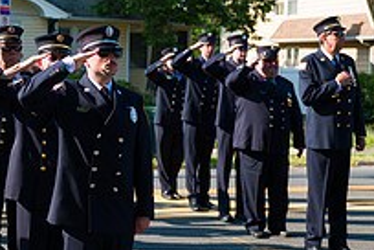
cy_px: 114
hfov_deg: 23.1
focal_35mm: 88
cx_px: 148
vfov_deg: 15.5
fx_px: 914
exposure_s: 1/2000
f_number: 3.2
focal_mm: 31
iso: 200
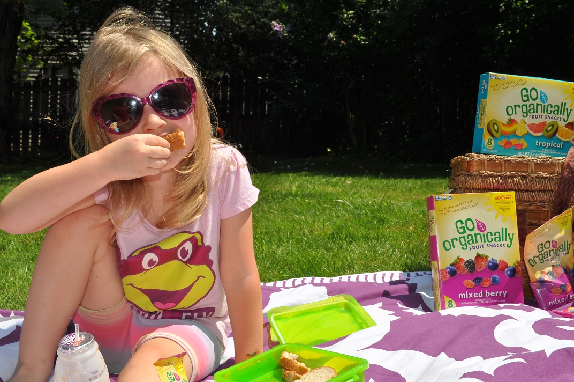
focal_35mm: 45
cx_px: 287
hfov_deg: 43.7
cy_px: 191
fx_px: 717
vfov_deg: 29.8
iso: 200
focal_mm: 30
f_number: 16
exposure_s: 1/200
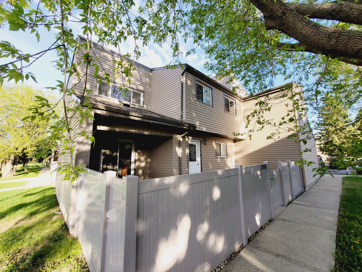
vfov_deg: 89.9
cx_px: 181
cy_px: 136
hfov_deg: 106.2
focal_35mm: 13
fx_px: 136
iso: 64
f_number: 2.2
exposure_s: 1/349
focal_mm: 2.2
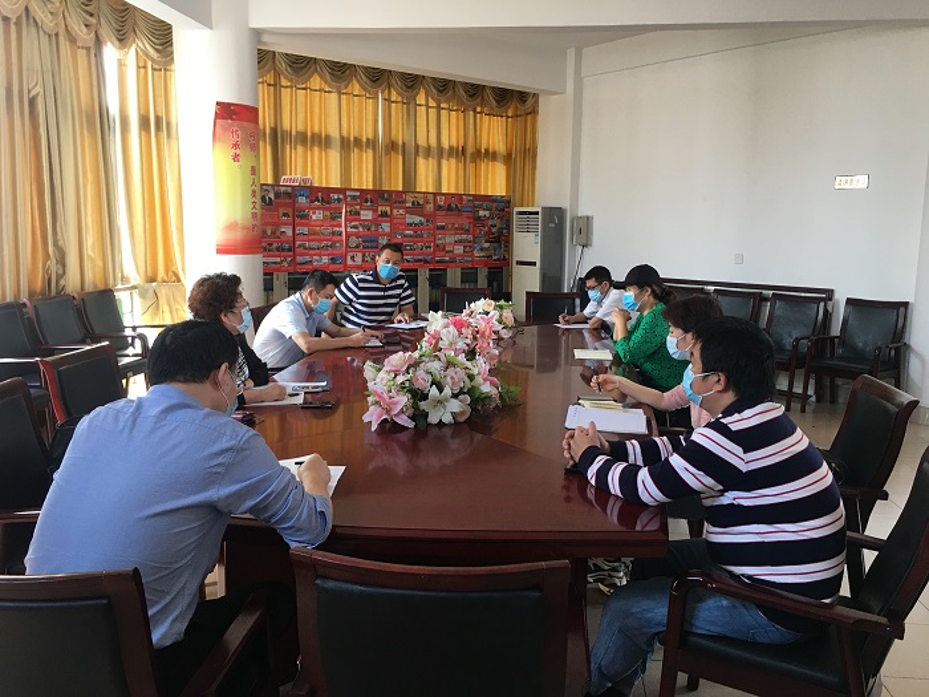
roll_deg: +0.3
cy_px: 348
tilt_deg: -7.9
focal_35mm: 29
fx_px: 778
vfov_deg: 48.2
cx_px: 464
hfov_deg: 61.7
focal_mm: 4.15
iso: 50
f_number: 2.2
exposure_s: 1/33
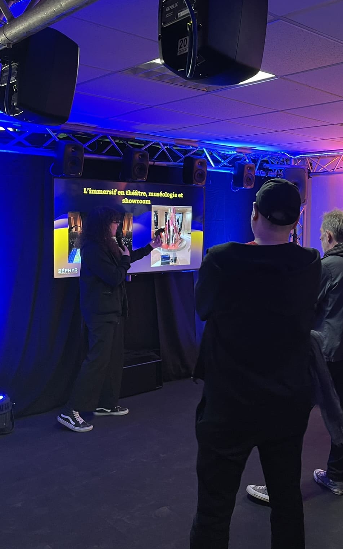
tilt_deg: -4.5
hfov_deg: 33.0
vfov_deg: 52.8
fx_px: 553
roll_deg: -1.0
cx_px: 294
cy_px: 275
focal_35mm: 37
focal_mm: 4.2
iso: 320
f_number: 1.6
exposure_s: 1/50
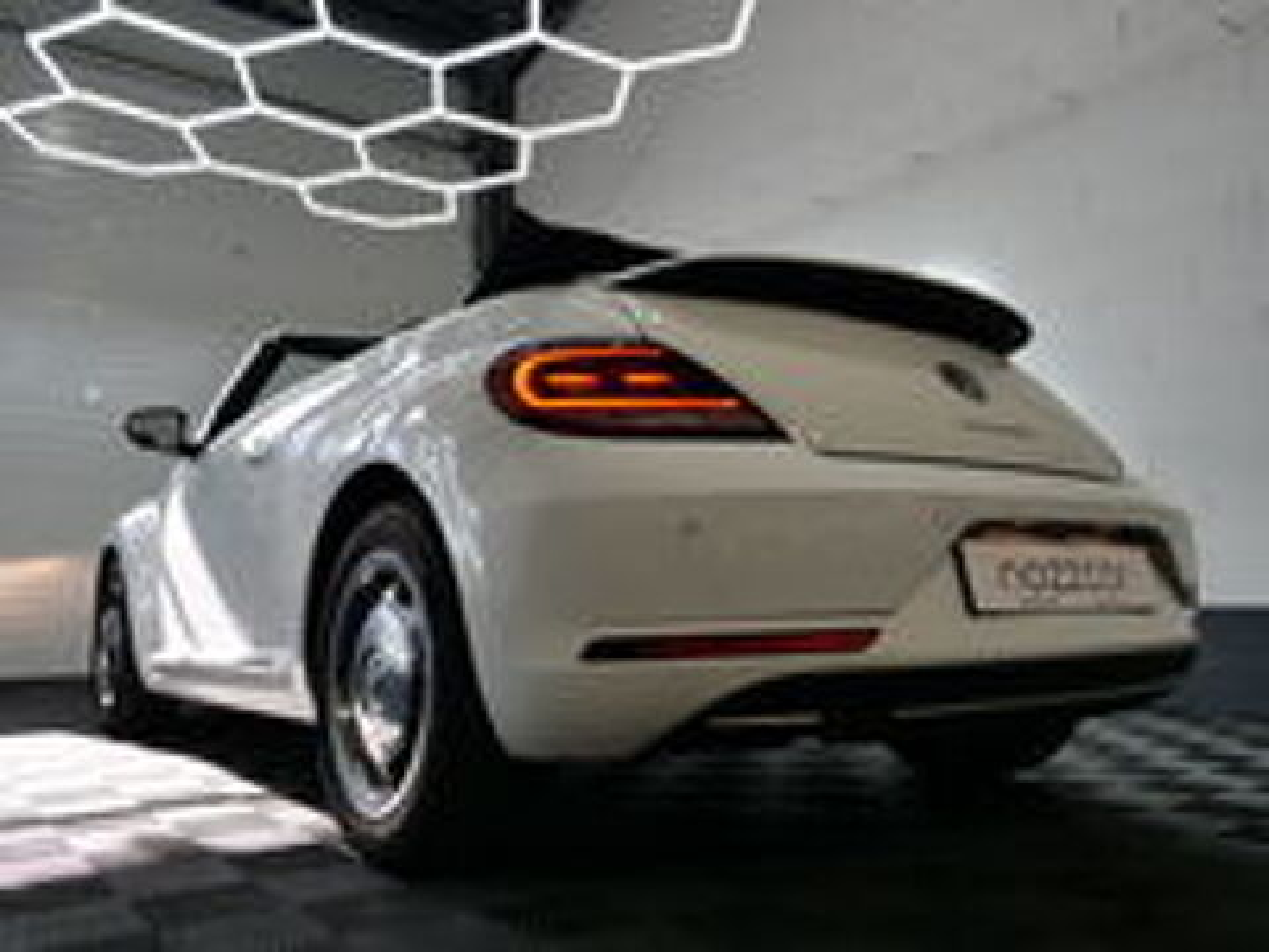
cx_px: 634
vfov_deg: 46.8
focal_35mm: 30
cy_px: 476
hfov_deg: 60.0
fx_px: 1100
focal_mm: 15
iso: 200
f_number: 3.9
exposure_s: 1/60
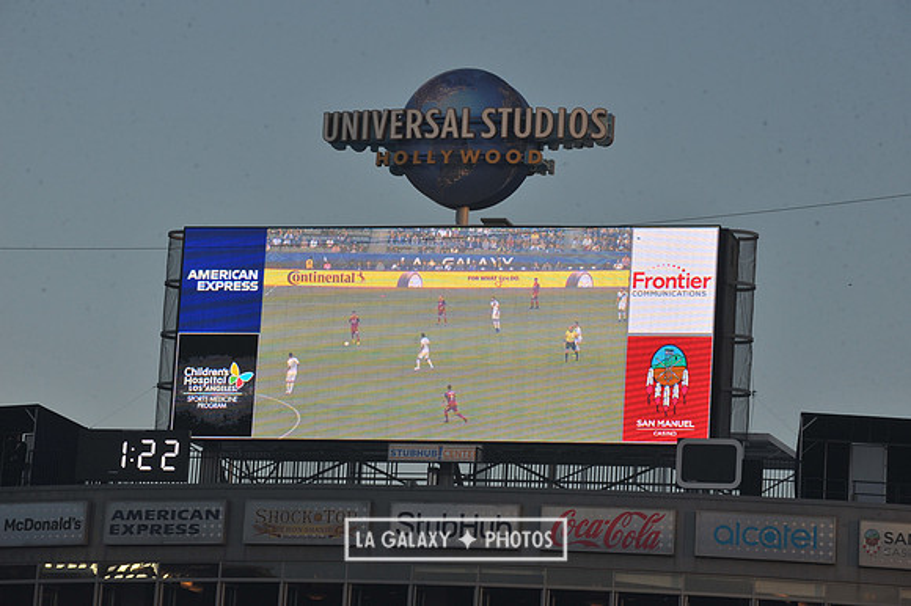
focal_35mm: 175
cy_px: 303
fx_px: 4426
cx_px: 456
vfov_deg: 7.8
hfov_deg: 11.8
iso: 800
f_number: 13
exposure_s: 1/640
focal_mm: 175
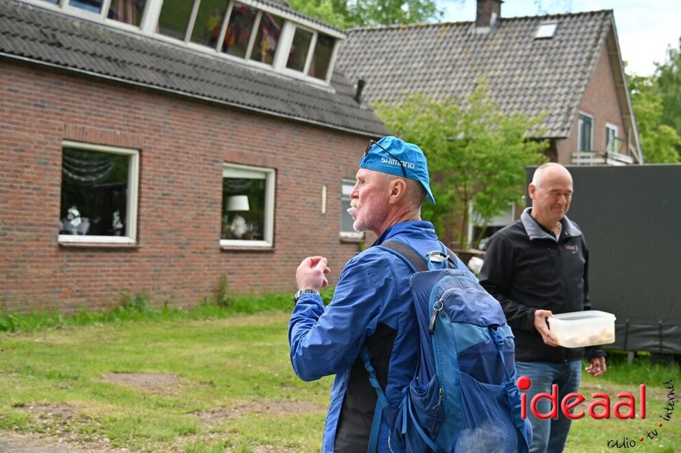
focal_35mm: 50
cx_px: 340
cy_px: 226
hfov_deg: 39.6
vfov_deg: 26.9
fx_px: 945
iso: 200
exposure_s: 1/250
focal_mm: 50
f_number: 5.6
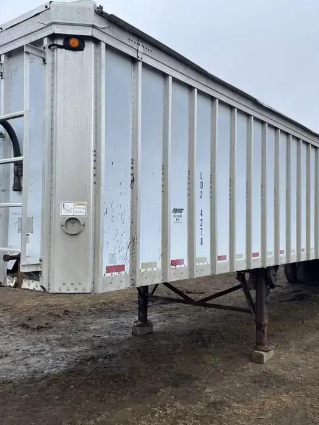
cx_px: 152
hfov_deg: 40.7
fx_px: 430
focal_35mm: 35
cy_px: 211
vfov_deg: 52.6
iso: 32
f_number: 1.6
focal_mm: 4.2
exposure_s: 1/596
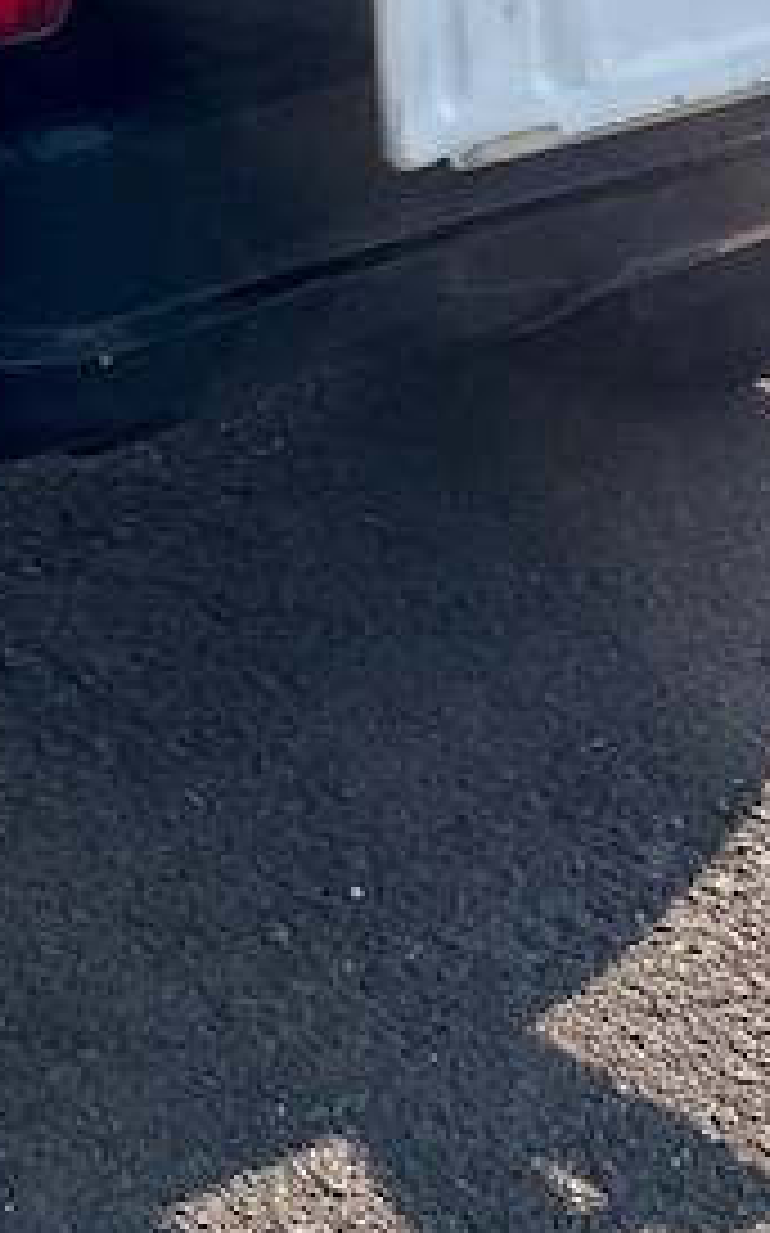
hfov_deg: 10.1
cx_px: -500
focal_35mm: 124
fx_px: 4168
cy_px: -878
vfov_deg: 15.0
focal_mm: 5.1
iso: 32
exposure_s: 1/2387
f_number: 1.6
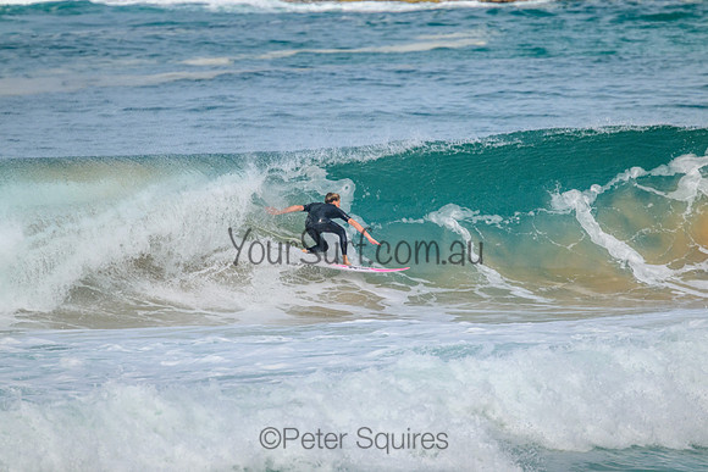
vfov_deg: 1.7
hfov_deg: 2.6
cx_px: 354
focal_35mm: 800
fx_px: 15736
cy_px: 236
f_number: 11
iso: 900
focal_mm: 800
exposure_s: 1/2000
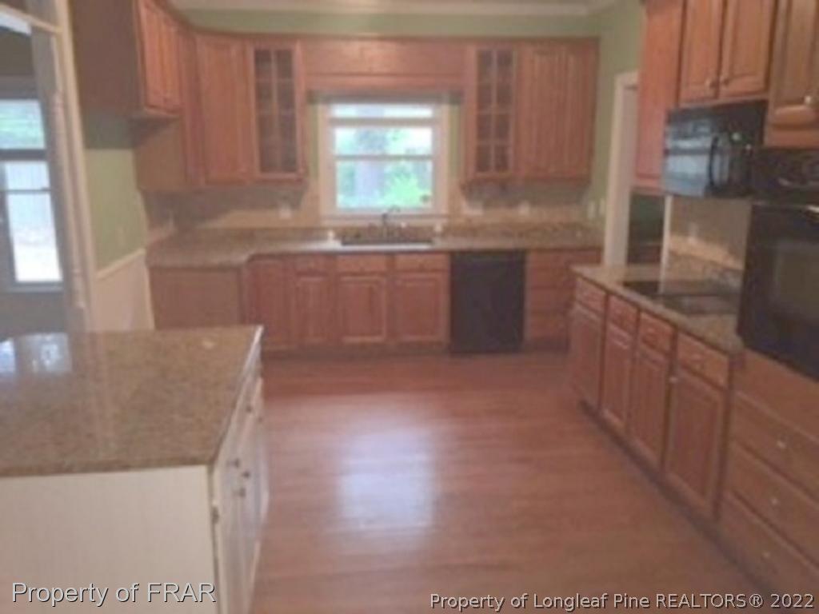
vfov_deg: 48.2
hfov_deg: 61.7
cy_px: 307
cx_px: 410
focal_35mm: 29
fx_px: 686
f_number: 2.2
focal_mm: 4.15
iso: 64
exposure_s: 1/16
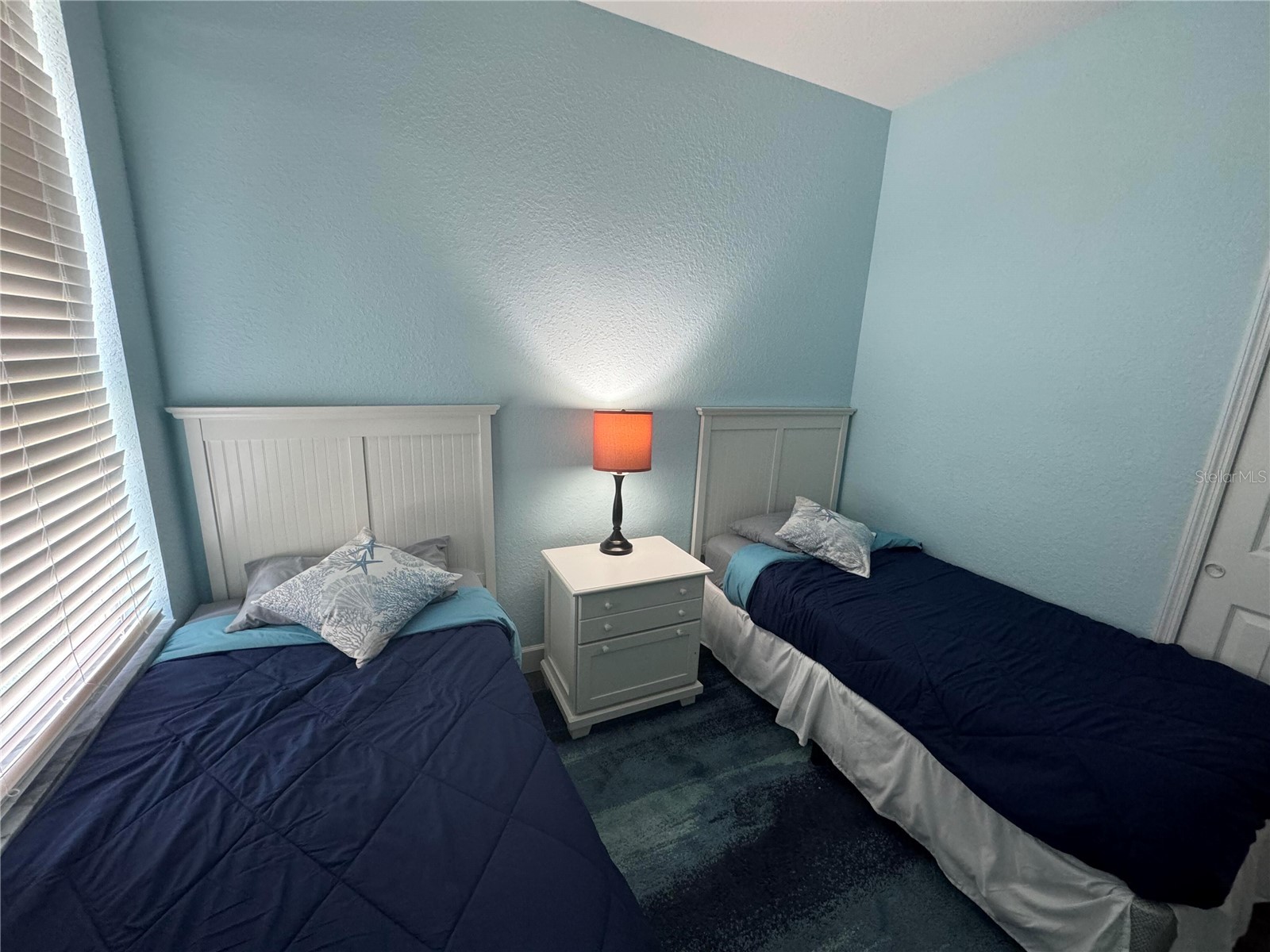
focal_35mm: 14
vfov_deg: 85.7
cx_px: 635
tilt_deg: -14.1
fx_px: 514
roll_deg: -2.7
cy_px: 476
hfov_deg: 102.1
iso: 250
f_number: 2.2
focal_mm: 2.22
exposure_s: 1/60
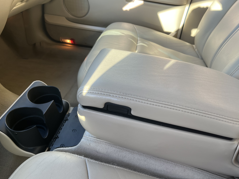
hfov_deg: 61.6
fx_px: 200
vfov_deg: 48.2
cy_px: 90
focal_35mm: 29
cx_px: 128
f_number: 1.6
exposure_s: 1/122
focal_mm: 5.1
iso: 40
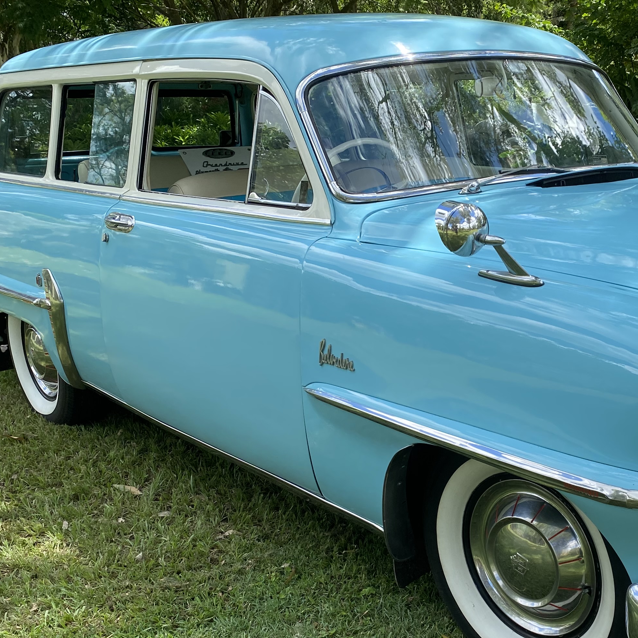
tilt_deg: -17.1
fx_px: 980
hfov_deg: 34.7
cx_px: 532
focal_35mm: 47
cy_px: 406
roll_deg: +0.1
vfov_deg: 35.8
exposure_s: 1/981
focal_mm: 4.25
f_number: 1.8
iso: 32
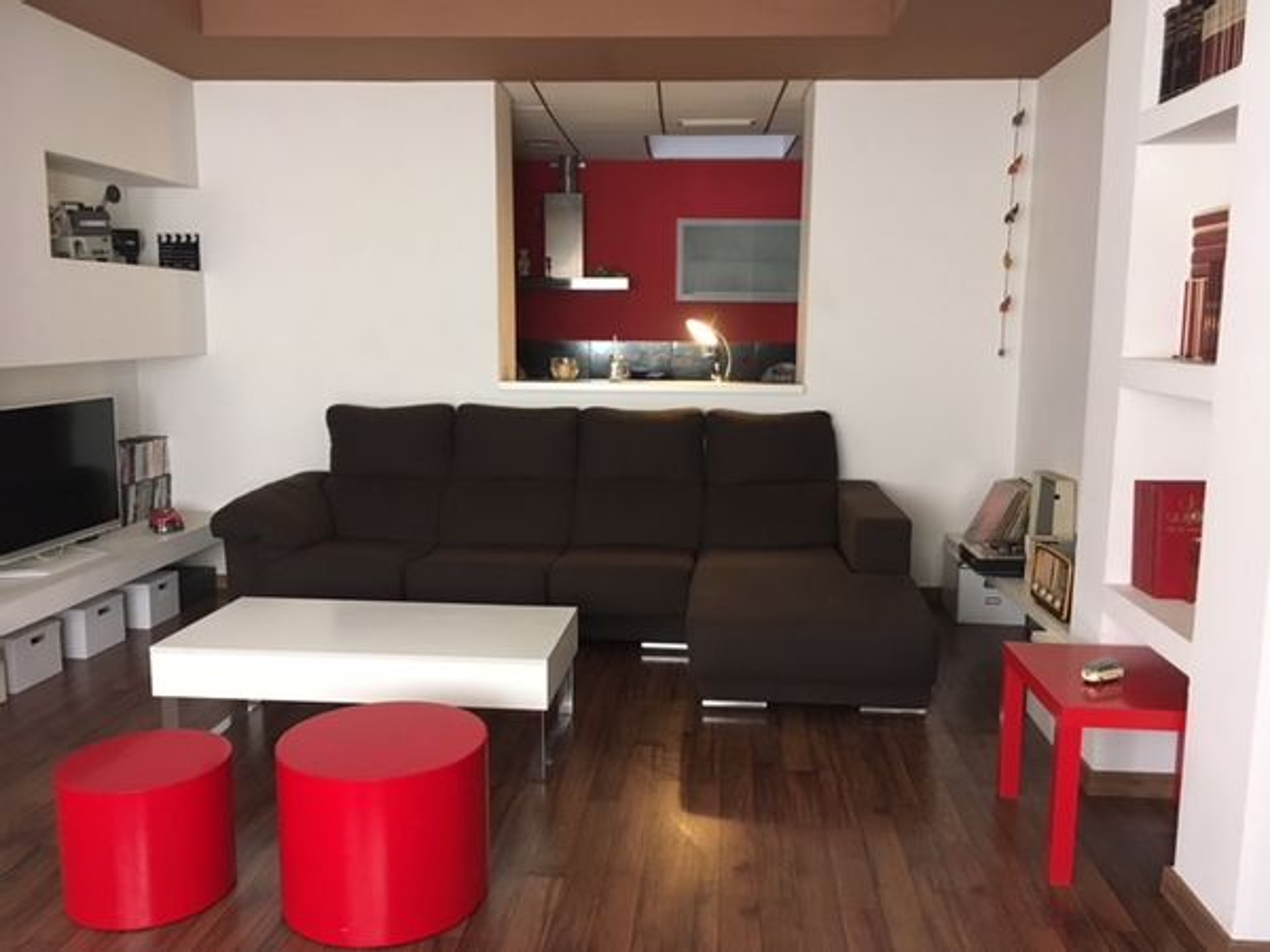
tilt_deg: -8.2
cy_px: 476
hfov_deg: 61.7
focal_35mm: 29
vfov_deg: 48.2
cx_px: 635
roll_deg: -1.3
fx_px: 1064
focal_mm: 4.15
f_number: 2.2
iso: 200
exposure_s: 1/33
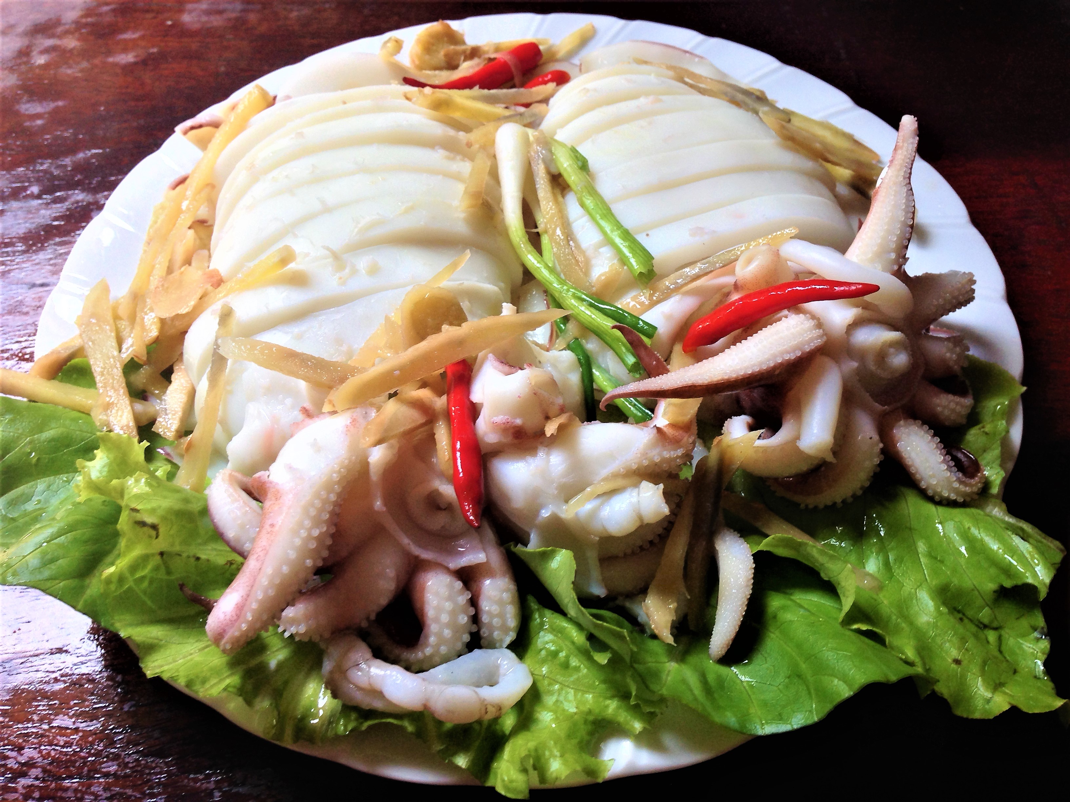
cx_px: 535
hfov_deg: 55.4
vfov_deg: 42.9
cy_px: 401
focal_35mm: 33
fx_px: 1020
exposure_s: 1/60
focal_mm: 4.12
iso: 50
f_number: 2.4
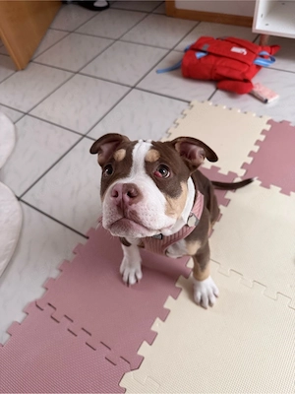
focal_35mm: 24
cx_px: 148
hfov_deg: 56.8
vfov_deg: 71.6
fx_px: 273
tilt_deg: -53.2
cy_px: 197
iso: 200
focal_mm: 6.76
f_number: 1.78
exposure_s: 1/90
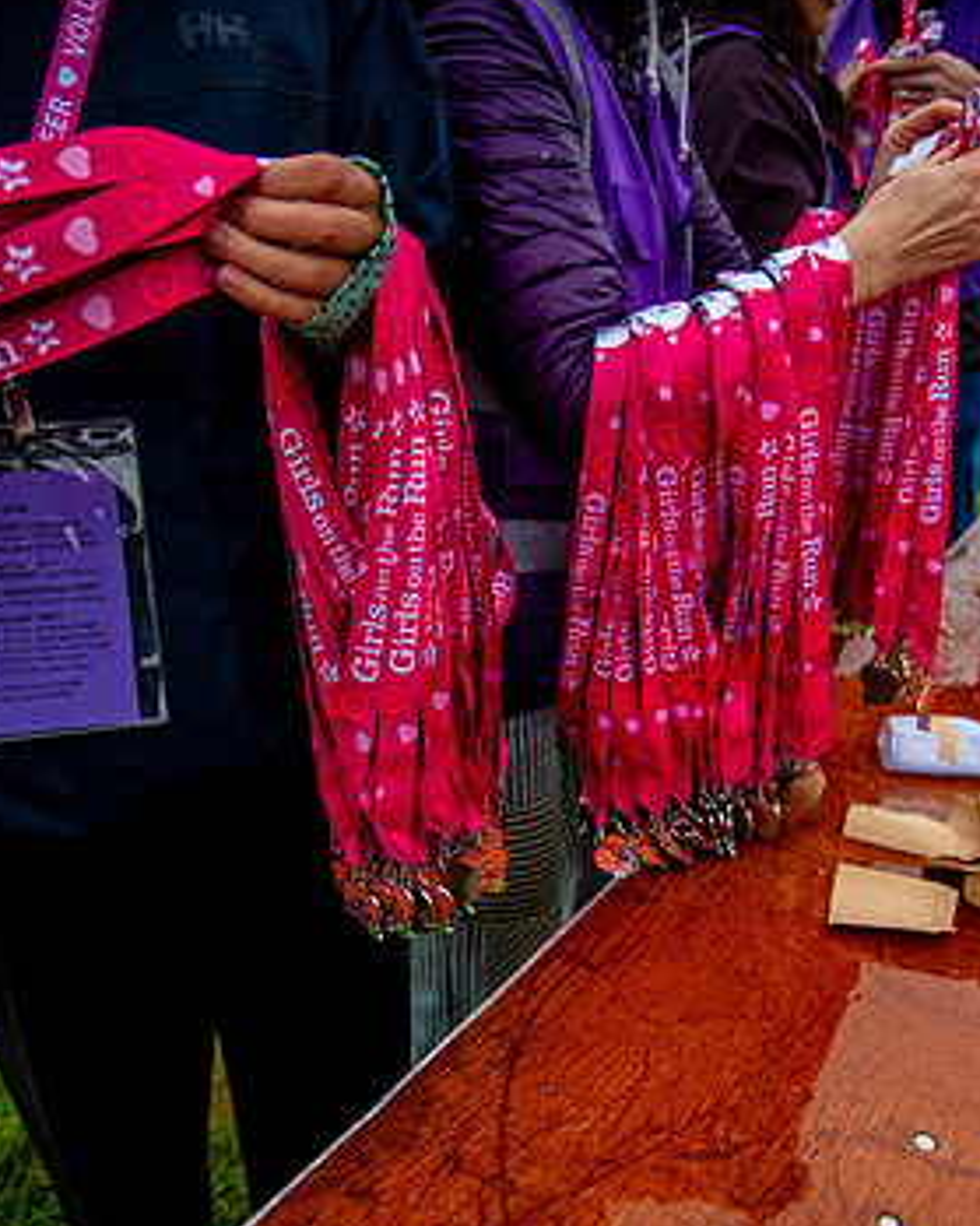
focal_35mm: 29
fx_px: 1052
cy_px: 769
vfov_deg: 59.6
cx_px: 501
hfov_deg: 50.0
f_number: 4
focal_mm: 24
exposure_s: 1/2500
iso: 1600
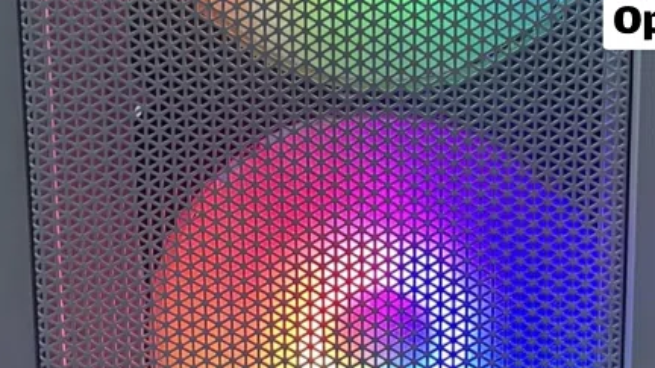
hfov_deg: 48.2
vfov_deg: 28.0
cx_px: 375
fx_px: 729
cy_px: 268
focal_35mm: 42
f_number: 1.6
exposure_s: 1/60
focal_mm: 4.2
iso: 250
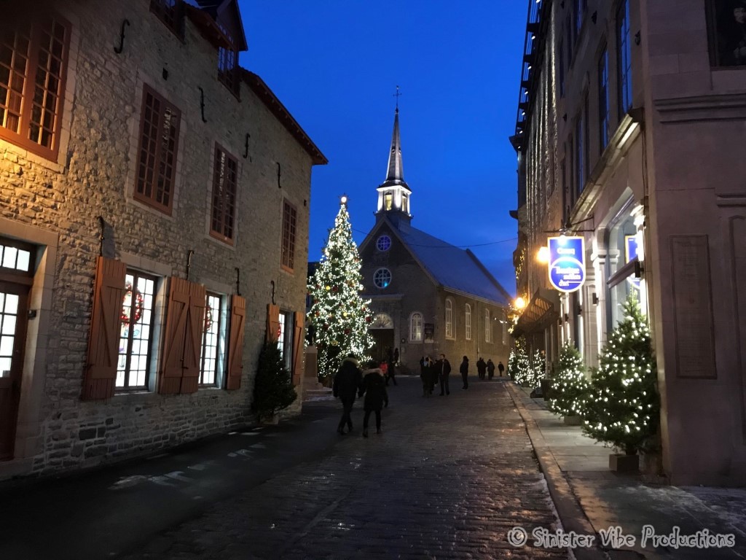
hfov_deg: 63.4
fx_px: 603
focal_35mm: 28
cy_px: 280
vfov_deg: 49.7
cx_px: 373
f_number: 1.8
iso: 100
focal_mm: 3.99
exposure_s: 1/12
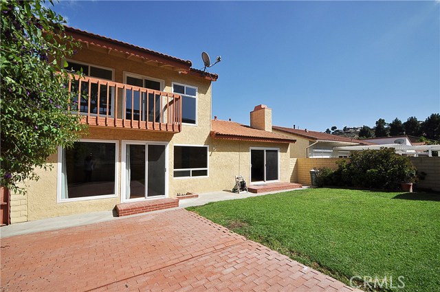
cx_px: 220
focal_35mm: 15
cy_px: 146
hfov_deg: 100.5
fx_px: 183
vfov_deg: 77.2
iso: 200
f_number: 11
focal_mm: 10
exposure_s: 1/500
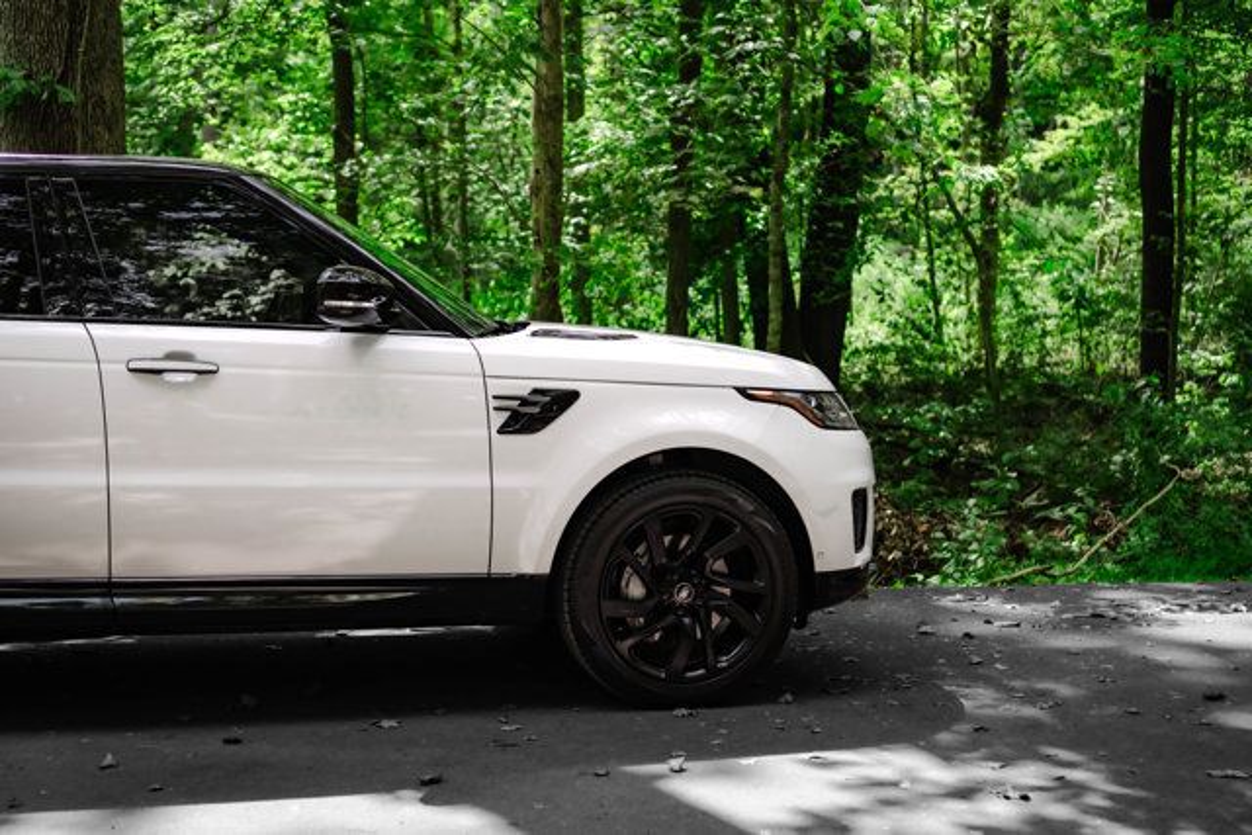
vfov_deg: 27.0
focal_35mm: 50
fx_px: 1739
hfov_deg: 39.6
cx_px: 626
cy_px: 418
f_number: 3.5
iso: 500
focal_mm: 50
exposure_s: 1/1600
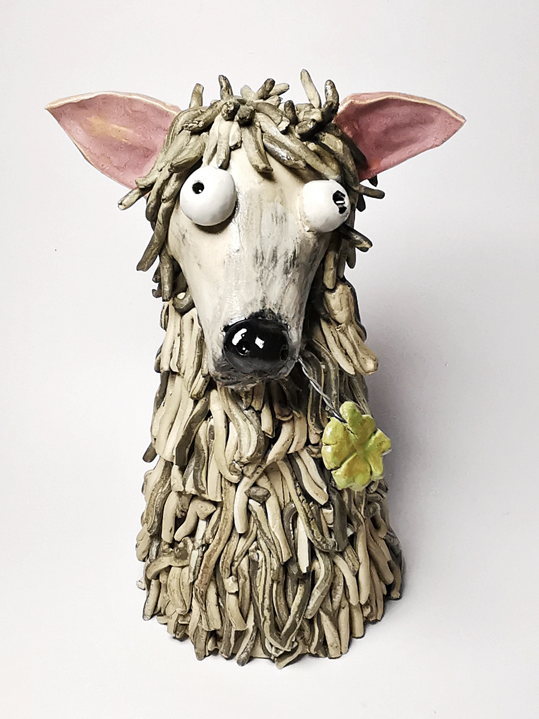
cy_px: 360
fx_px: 893
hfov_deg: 33.6
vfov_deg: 43.9
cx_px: 270
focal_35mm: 43
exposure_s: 1/33.3
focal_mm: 2.26
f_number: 2.2
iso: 250
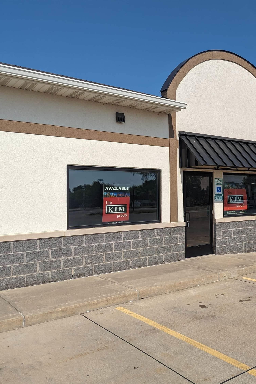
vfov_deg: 55.8
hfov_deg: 36.5
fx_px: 363
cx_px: 230
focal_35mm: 34
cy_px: 196
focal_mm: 6.81
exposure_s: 1/3906
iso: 55
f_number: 1.85
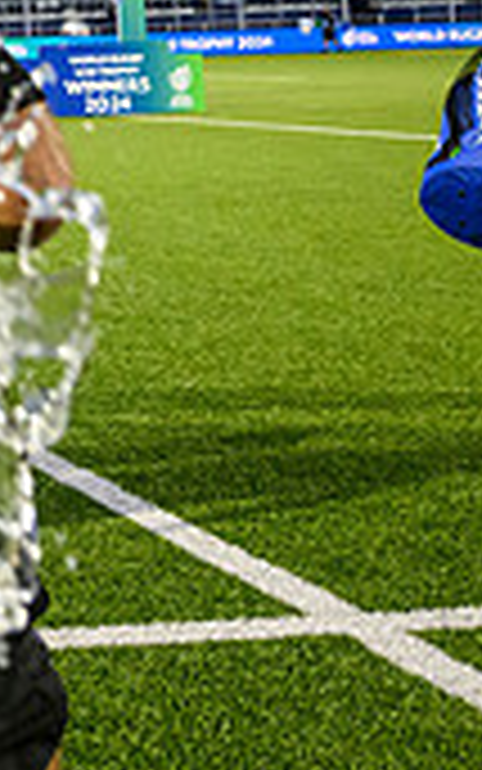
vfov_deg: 21.2
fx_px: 1953
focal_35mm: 93
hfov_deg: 11.8
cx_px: -634
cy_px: -77
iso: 3200
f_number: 3.2
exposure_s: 1/800
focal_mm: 24
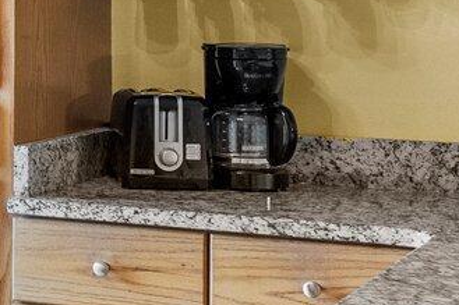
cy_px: 19
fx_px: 1746
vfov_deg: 9.9
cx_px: -391
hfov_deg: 13.3
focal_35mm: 137
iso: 1000
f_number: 4.5
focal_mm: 22
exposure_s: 1/15
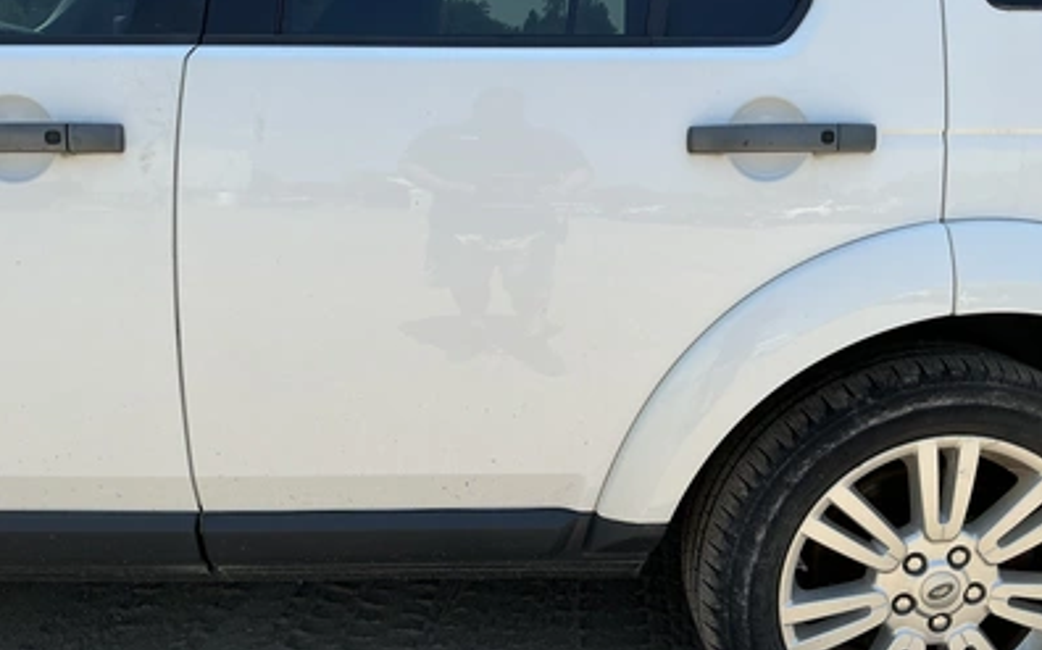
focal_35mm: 30
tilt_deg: -11.6
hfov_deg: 62.9
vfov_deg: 41.8
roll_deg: -3.3
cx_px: 524
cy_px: 303
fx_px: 851
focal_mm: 3
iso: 25
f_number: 1.8
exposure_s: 1/1195
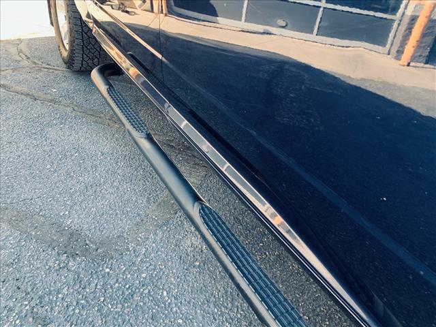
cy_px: 164
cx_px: 218
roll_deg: -2.3
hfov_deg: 67.3
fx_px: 327
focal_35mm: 26
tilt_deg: -38.0
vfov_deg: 53.1
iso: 64
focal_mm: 4.25
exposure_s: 1/121
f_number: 1.8
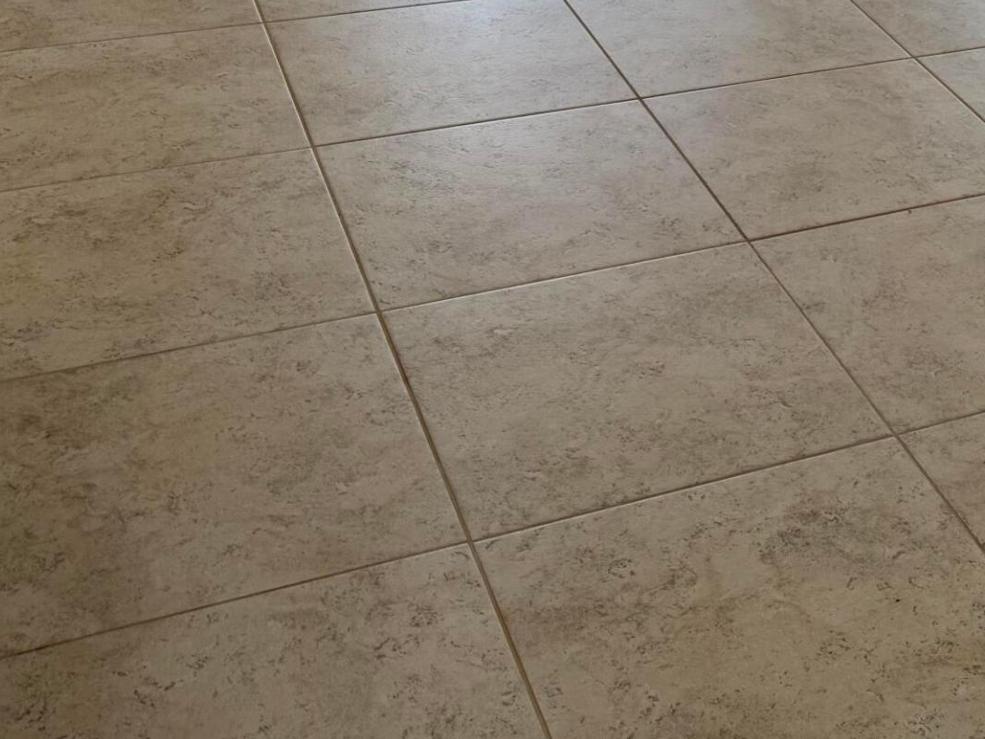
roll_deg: -5.2
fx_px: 1850
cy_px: -256
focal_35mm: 65
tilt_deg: -15.4
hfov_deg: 27.6
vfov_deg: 20.4
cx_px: 1052
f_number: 1.78
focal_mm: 6.76
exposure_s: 1/120
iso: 64
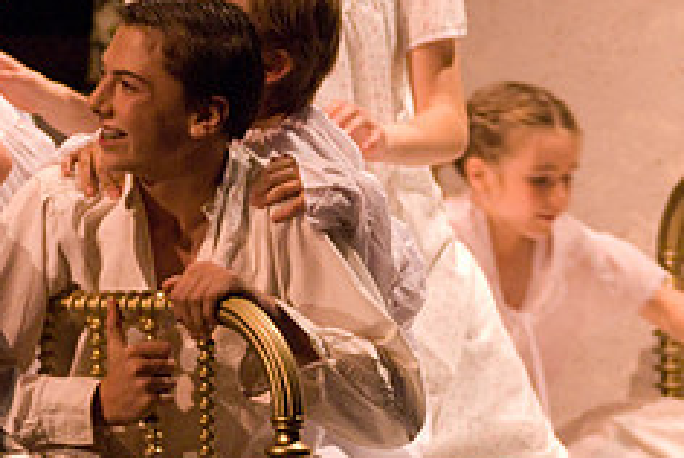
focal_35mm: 428
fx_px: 8142
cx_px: 17
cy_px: 110
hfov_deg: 4.8
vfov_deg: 3.2
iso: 1600
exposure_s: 1/160
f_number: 2.8
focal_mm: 116
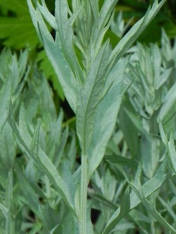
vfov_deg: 9.0
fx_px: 1482
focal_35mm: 219
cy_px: 98
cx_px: 116
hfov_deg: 6.8
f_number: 7.1
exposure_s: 1/500
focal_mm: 20.8
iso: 160
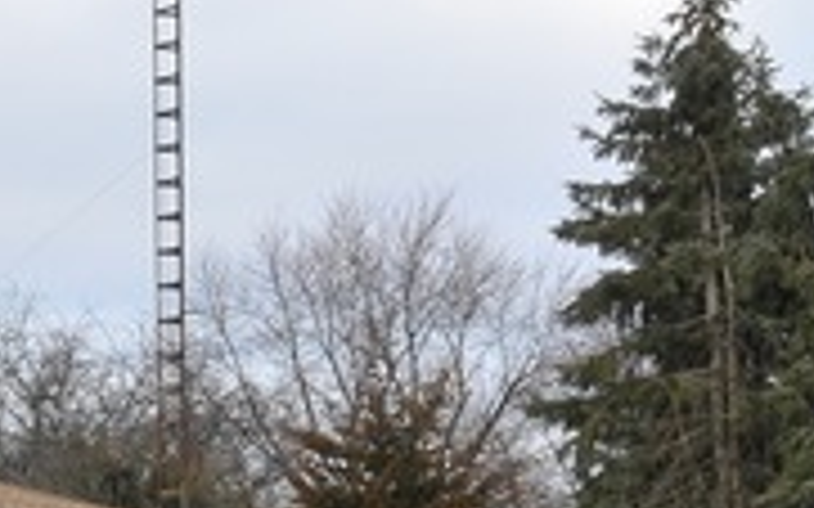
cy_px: 793
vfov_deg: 12.7
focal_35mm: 97
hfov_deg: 19.6
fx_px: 2151
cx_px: -265
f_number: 7.1
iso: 250
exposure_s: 1/125
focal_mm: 18
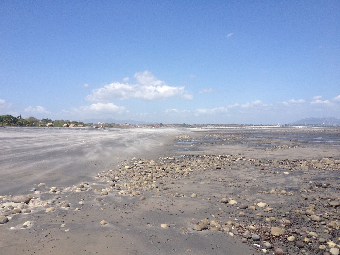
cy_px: 128
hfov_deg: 52.6
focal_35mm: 35
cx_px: 170
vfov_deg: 40.7
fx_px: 344
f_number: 2.4
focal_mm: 4.28
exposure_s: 1/2304
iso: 50
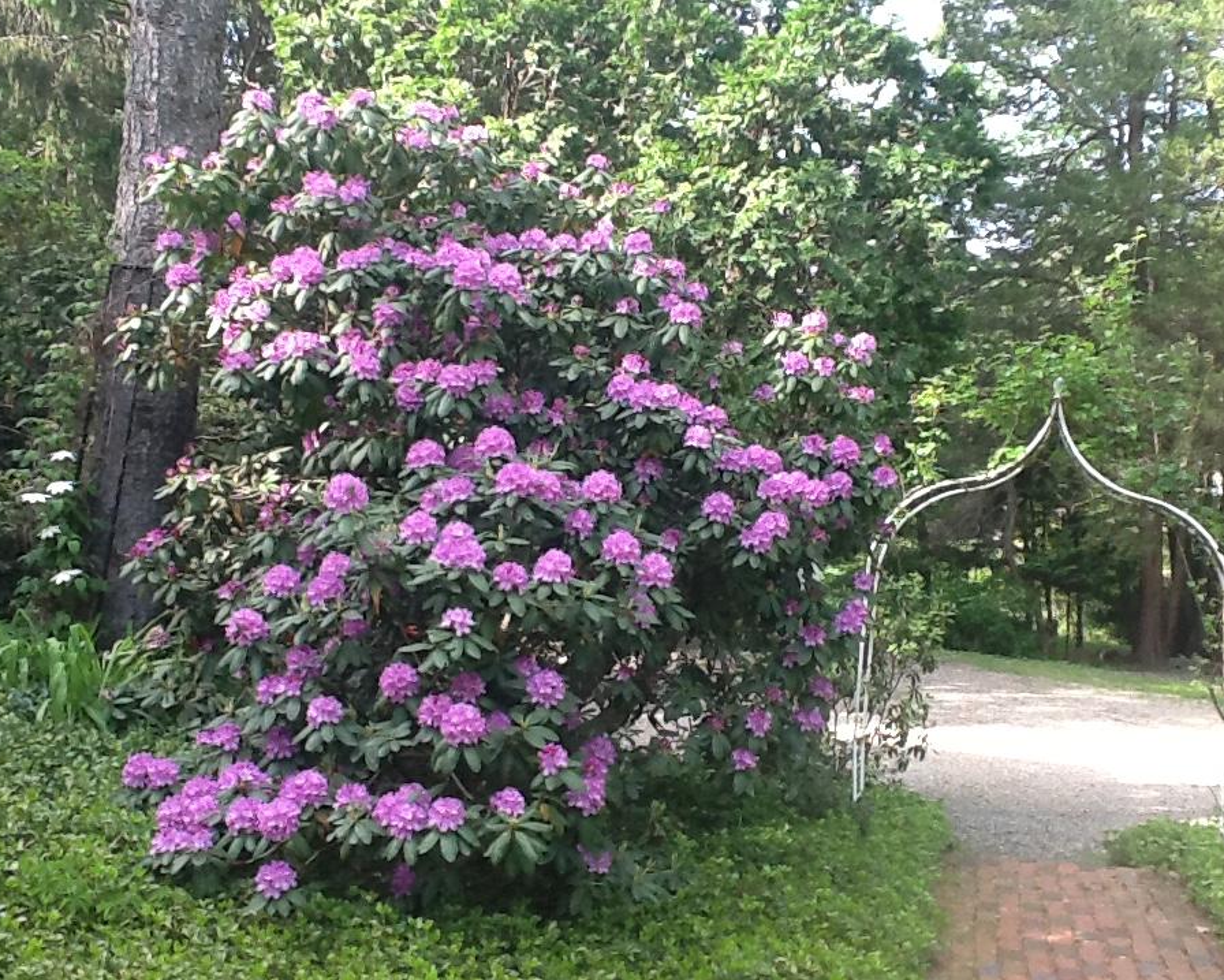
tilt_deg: +0.9
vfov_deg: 32.8
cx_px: 612
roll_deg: -2.3
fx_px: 1667
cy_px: 491
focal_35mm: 46
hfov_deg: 40.3
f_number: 2.4
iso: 50
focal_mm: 2.03
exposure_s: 1/120
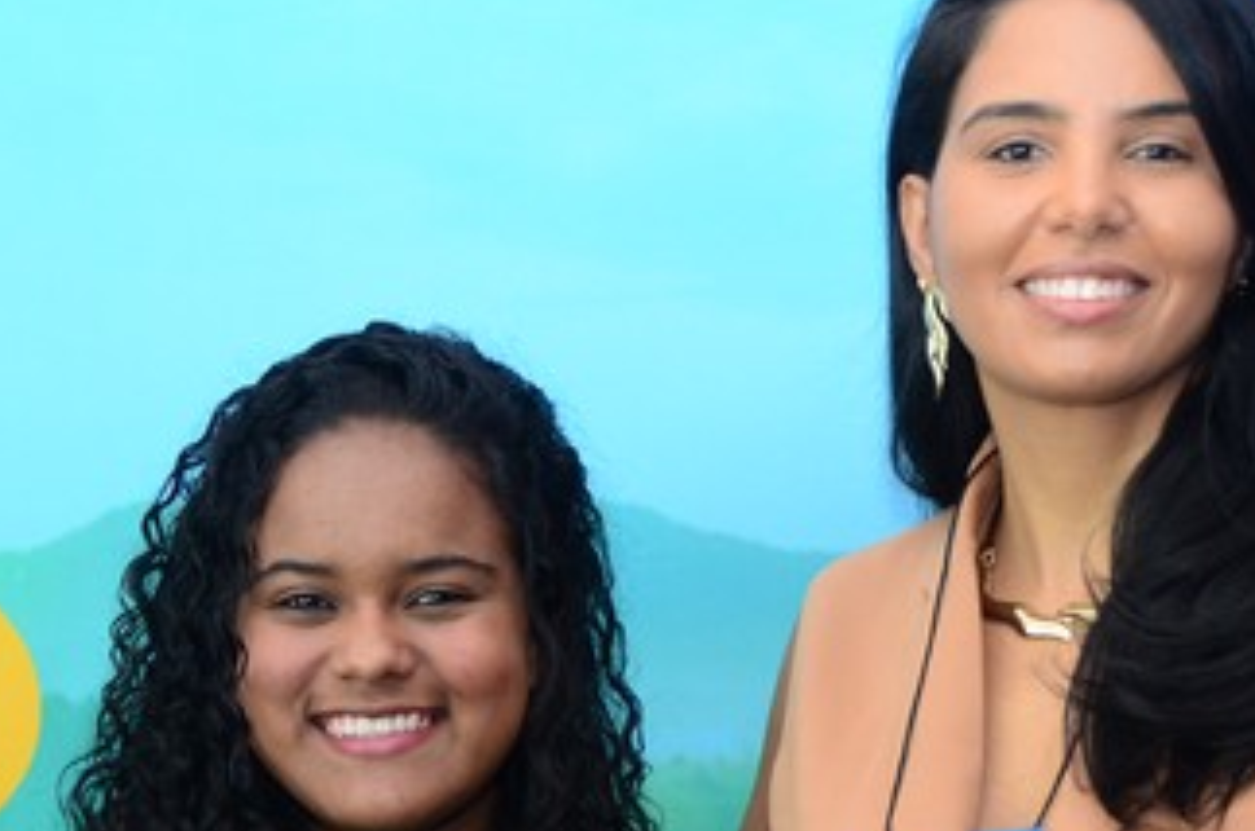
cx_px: 464
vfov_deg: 10.1
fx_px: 4627
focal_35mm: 133
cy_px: 988
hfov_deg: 15.4
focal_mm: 32
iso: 500
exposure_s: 1/200
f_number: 5
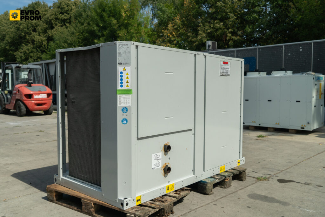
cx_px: 162
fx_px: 289
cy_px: 108
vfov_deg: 41.1
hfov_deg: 58.7
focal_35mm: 32
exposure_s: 1/1600
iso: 250
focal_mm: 32
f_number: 5
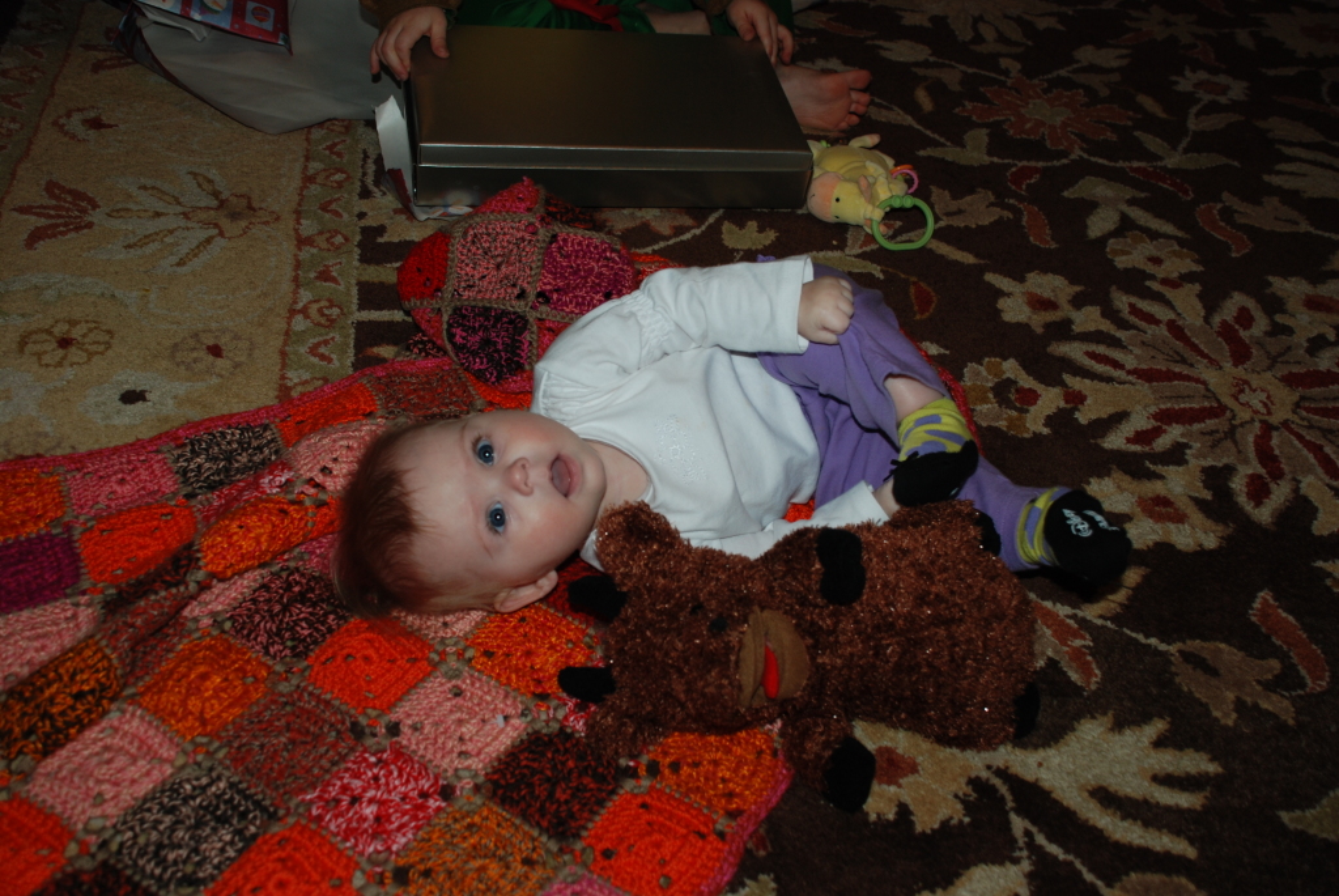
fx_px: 1452
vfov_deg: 34.3
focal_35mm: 39
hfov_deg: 49.5
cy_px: 448
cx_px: 670
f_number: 4
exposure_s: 1/60
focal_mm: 26
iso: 200
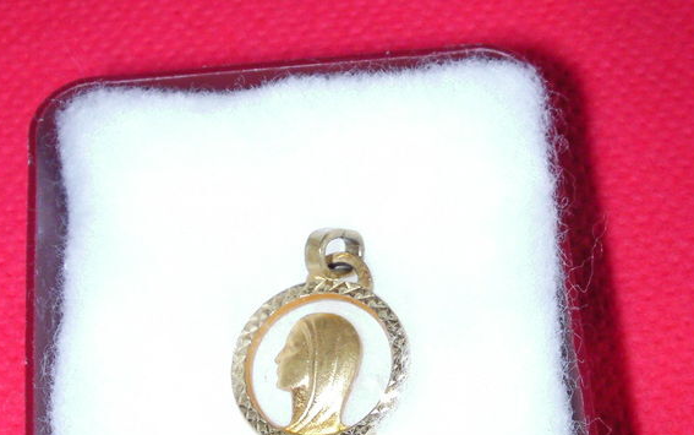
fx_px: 1344
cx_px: 305
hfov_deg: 28.9
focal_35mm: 71
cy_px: 332
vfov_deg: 18.2
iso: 151
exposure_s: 1/30
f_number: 5.6
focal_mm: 6.3
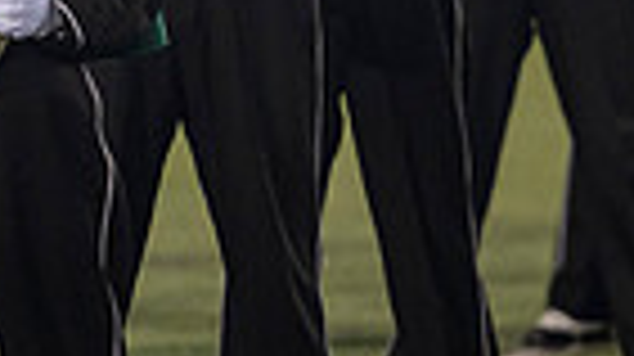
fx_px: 14511
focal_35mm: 864
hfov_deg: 2.5
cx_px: 229
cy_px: -311
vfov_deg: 1.4
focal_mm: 200
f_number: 2.8
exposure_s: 1/500
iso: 1000
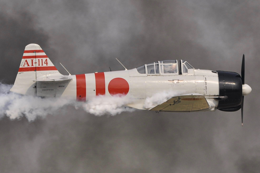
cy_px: 86
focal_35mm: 270
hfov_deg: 7.6
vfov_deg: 5.1
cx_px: 130
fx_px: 1948
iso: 200
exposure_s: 1/2000
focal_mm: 180
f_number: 5.6
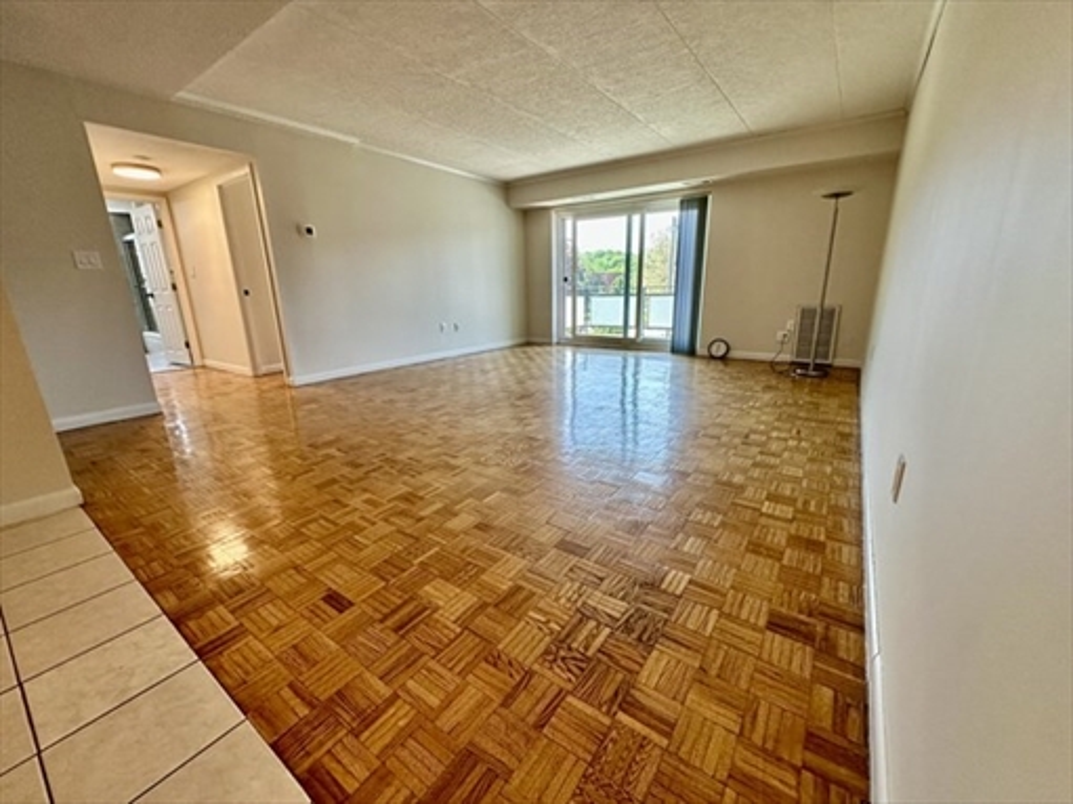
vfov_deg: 85.7
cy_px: 402
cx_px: 536
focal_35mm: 14
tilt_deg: -15.2
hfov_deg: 102.1
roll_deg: +1.0
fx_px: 434
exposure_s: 1/120
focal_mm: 2.22
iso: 125
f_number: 2.2
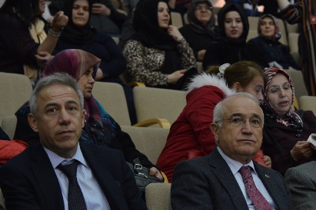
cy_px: 149
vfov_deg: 12.5
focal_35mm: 109
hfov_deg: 18.7
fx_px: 957
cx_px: 211
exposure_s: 1/30
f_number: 4.5
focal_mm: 70
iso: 2000
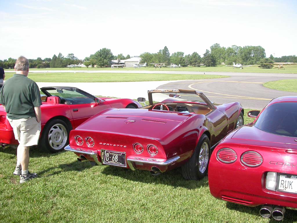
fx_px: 326
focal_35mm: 38
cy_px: 112
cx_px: 148
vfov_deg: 37.7
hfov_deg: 49.0
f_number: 2.6
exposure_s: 1/1000
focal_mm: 7.85
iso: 100
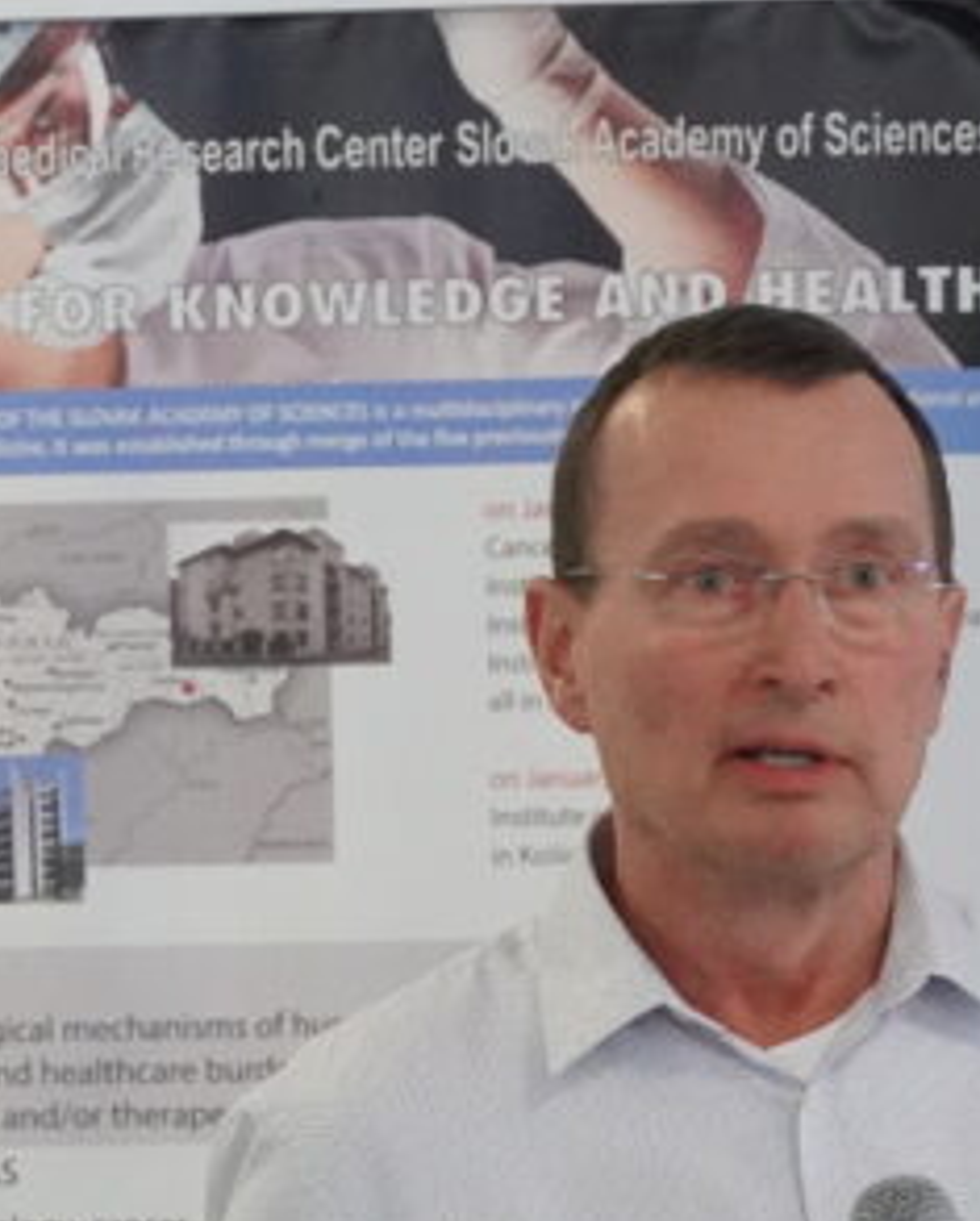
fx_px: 12452
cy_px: 1269
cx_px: 701
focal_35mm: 344
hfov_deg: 4.5
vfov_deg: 5.6
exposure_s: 1/100
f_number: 5.6
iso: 6400
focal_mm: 70
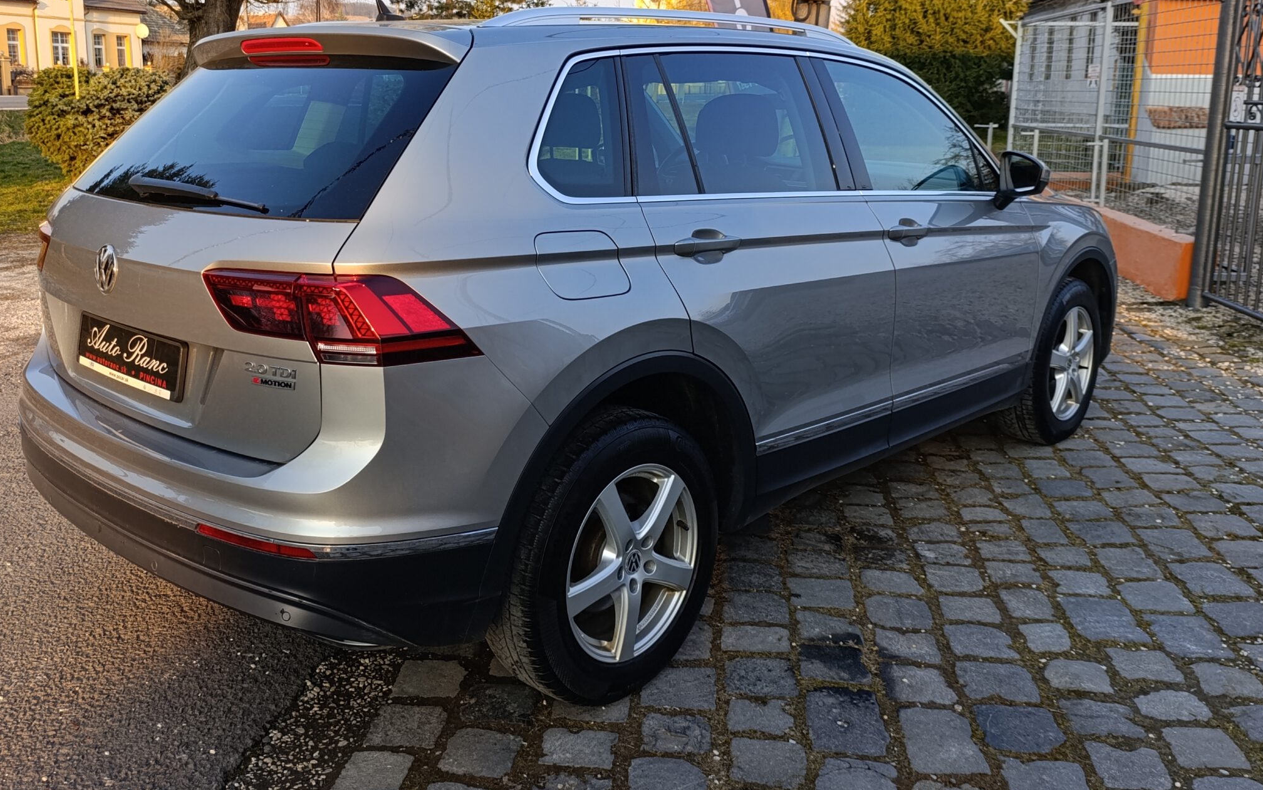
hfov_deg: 61.2
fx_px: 1067
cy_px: 296
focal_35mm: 31
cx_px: 588
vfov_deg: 40.3
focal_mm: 6.14
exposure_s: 1/111
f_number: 1.6
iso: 50
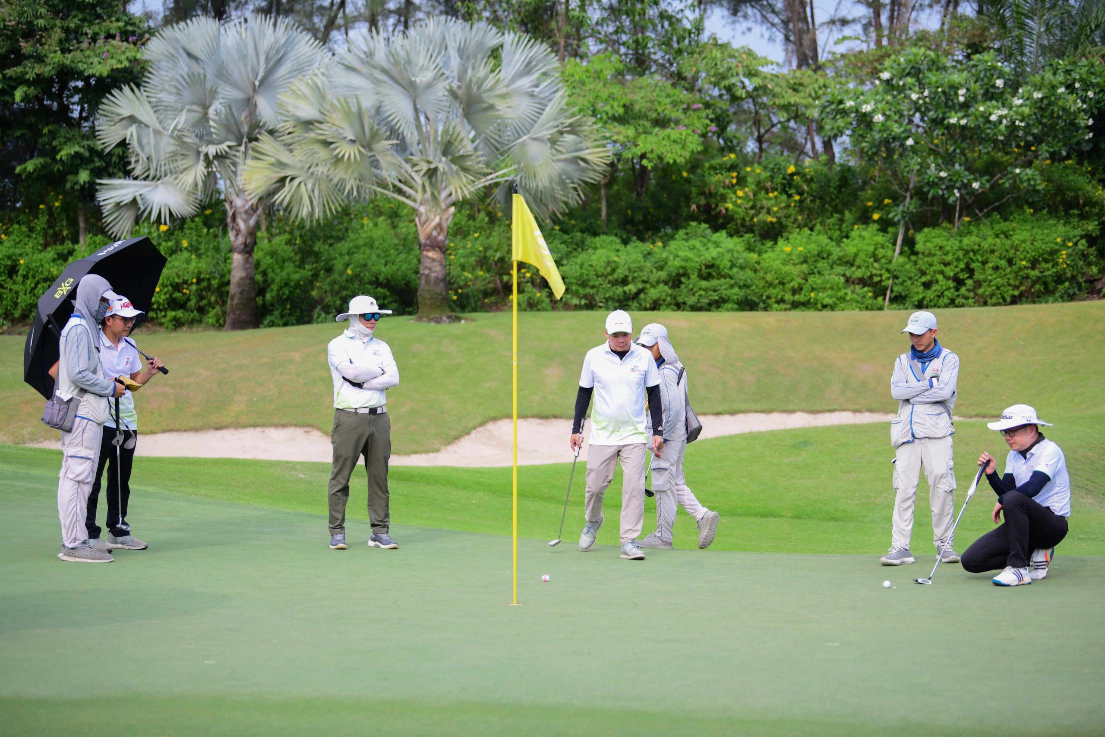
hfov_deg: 27.0
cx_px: 552
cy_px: 368
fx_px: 2302
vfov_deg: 18.2
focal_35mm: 75
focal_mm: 75
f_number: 2.8
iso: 400
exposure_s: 1/1600
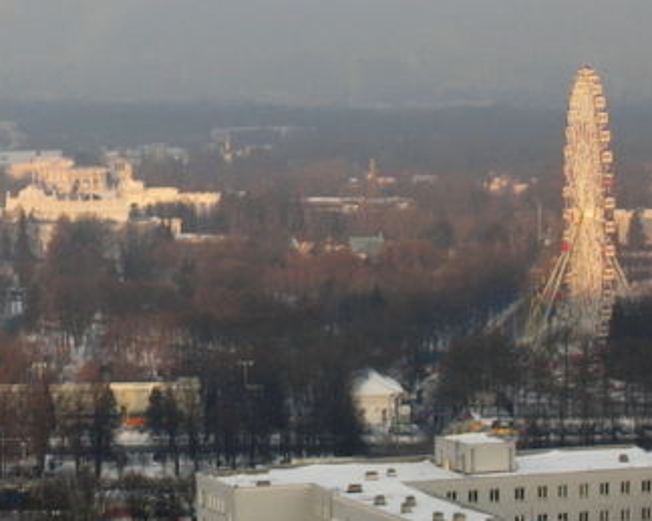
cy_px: 247
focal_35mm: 159
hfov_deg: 12.1
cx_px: 78
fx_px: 3067
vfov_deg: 9.7
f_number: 6.4
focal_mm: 11
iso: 50
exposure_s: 1/53.2
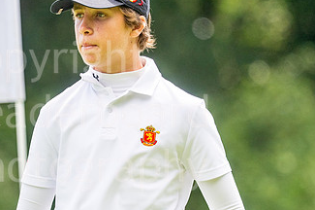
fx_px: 7762
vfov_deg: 1.5
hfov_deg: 2.3
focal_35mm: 888
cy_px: 101
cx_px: 115
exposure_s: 1/1600
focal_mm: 300
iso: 320
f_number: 4
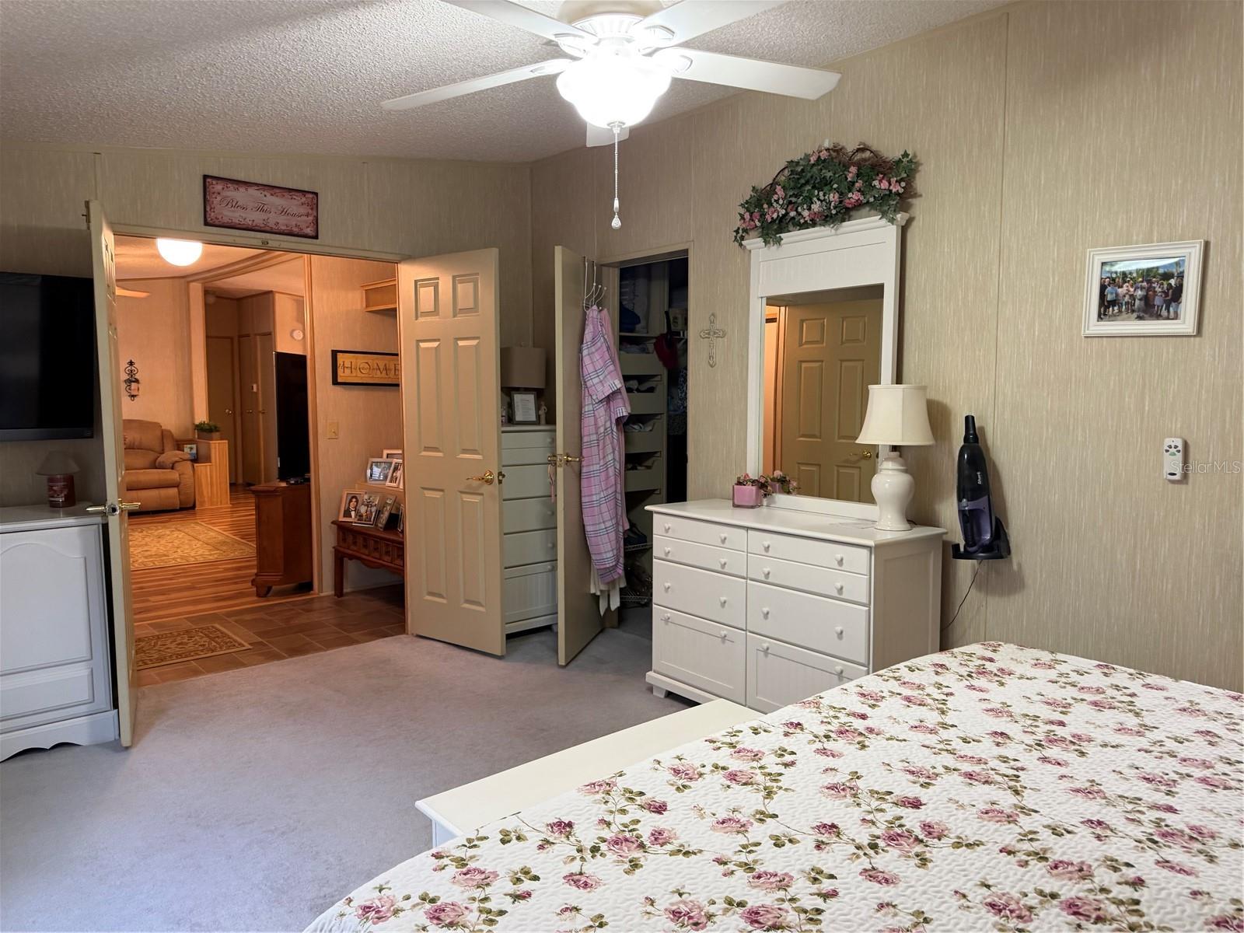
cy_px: 466
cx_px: 622
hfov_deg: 71.6
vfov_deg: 56.8
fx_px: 862
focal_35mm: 24
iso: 250
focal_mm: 6.76
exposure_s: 1/60
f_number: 1.78
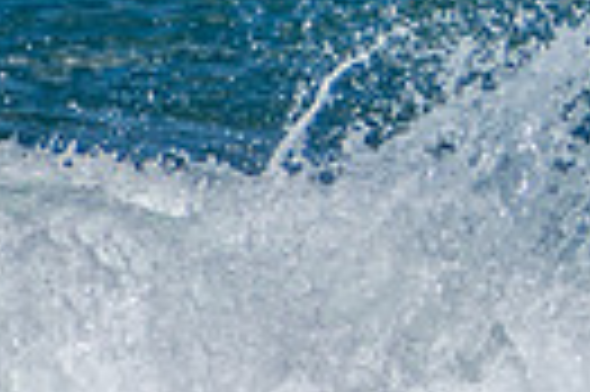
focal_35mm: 2666
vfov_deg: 0.5
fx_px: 43638
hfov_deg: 0.8
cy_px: 295
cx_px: 1270
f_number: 5.6
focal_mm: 400
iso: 200
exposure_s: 1/2000
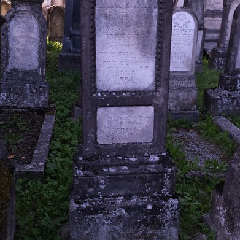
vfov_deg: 39.0
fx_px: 337
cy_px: 99
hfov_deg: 39.2
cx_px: 120
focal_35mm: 43
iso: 2000
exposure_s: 1/950
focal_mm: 22.3
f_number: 5.6
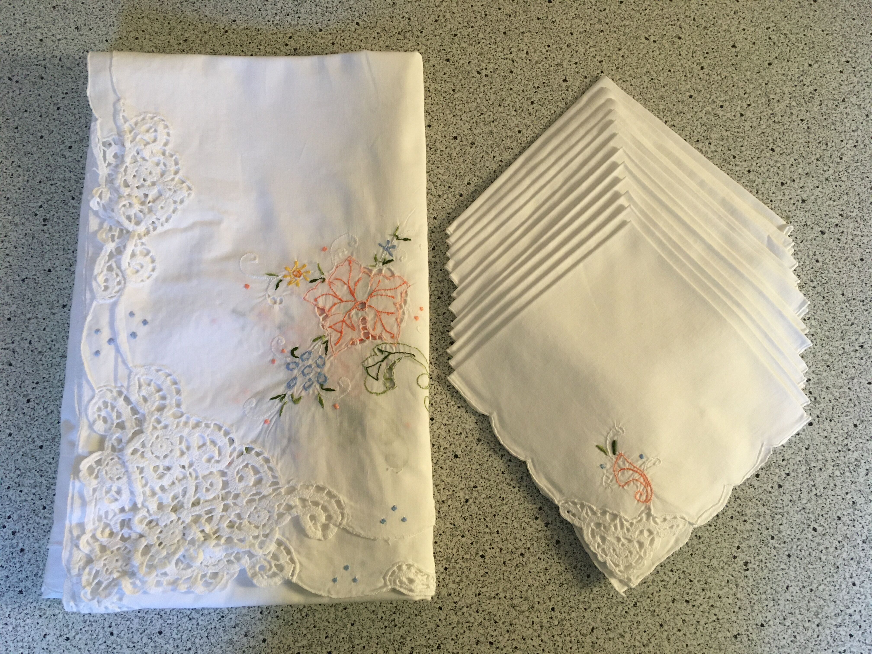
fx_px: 731
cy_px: 327
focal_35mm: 29
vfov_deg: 48.2
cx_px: 436
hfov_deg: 61.7
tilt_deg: -79.7
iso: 160
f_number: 2.2
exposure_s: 1/33
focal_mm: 4.15
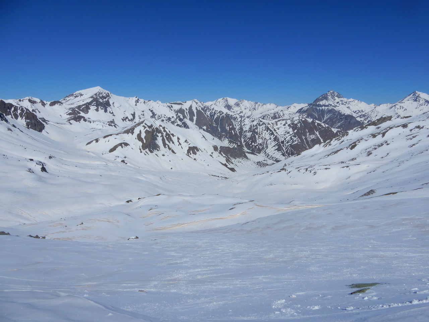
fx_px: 297
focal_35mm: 24
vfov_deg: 56.8
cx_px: 214
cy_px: 161
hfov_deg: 71.6
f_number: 5.6
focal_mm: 4.3
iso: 80
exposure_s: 1/2000
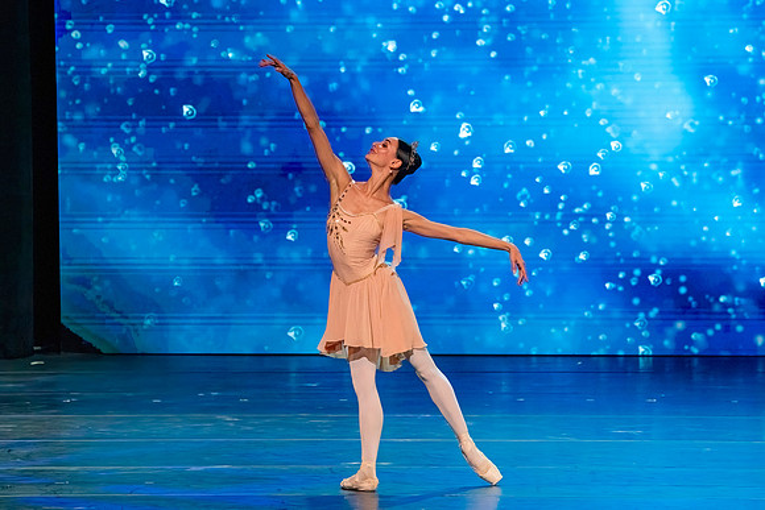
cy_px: 219
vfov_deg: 3.6
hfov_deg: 5.4
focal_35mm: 384
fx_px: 8161
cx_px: 373
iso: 6400
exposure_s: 1/400
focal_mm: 300
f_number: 5.6
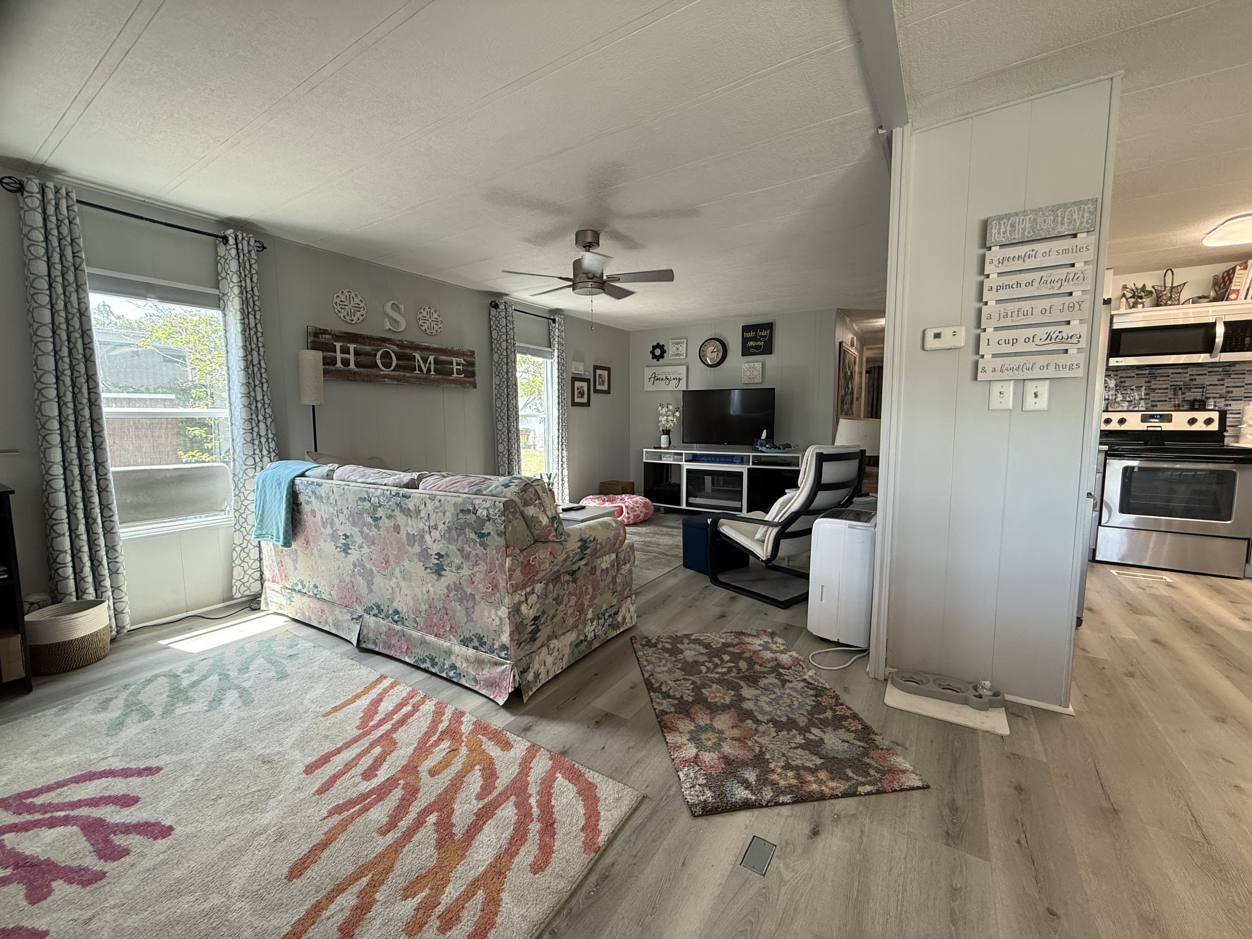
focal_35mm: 14
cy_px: 470
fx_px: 506
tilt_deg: -5.3
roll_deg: +0.2
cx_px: 626
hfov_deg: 102.1
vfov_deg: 85.7
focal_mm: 2.22
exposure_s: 1/120
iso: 200
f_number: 2.2
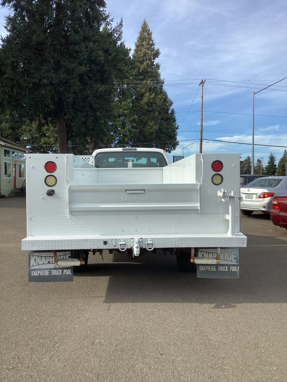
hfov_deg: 45.4
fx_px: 343
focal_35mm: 31
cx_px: 144
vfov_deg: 58.4
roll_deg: -0.6
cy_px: 191
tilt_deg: -3.3
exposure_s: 1/1217
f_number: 2.4
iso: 25
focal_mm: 3.3
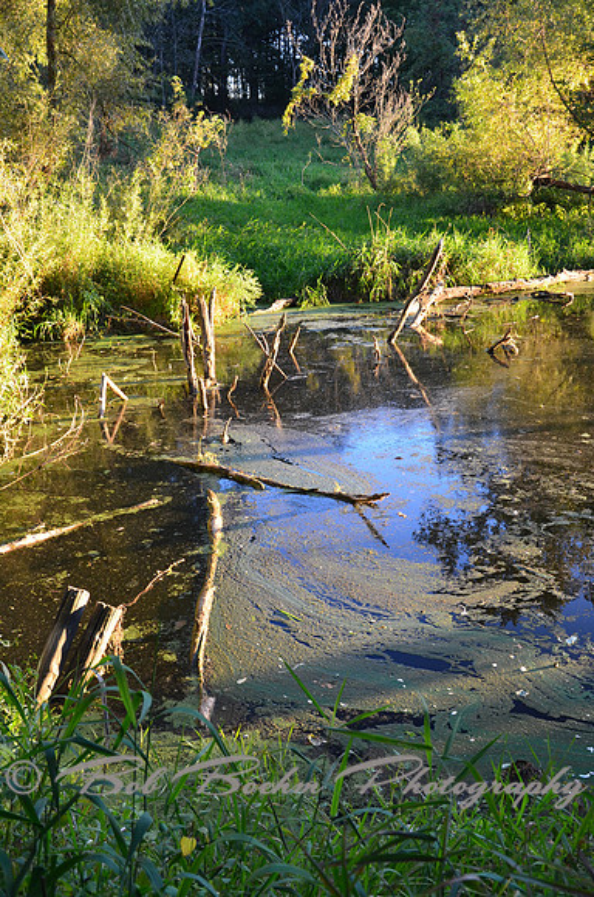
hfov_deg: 34.1
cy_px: 448
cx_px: 297
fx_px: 970
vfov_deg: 49.6
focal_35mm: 39
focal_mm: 26
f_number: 8
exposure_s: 1/15
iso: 450
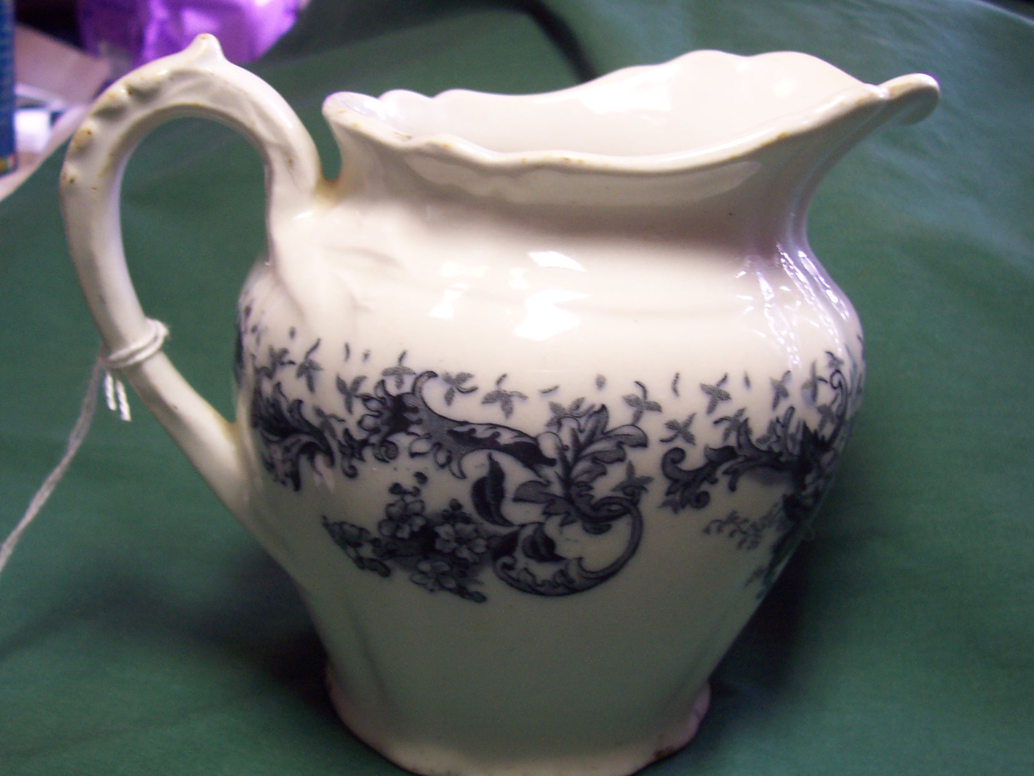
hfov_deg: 50.1
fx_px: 1105
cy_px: 388
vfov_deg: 38.7
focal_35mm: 37
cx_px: 517
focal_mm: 5.6
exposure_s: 1/30
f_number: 2.8
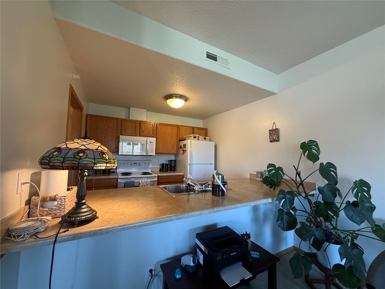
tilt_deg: +2.9
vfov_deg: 85.7
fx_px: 156
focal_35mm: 14
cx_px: 192
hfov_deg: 102.1
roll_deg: +0.3
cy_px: 144
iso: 250
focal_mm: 2.22
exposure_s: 1/60
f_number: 2.2
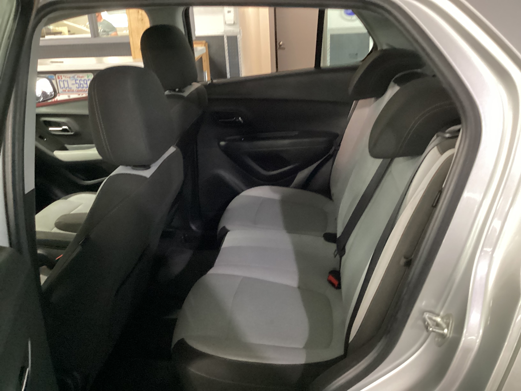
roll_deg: +3.0
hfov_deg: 58.4
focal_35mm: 31
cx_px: 260
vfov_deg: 45.4
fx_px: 467
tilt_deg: -25.0
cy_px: 196
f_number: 2.4
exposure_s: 1/17
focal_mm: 3.3
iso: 640
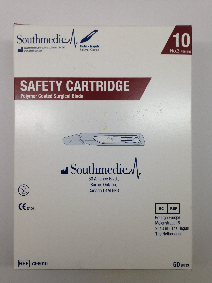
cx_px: 106
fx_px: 269
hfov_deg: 42.9
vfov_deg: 55.4
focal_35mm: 33
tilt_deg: -89.2
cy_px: 142
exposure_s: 1/120
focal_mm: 4.12
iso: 80
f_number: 2.4
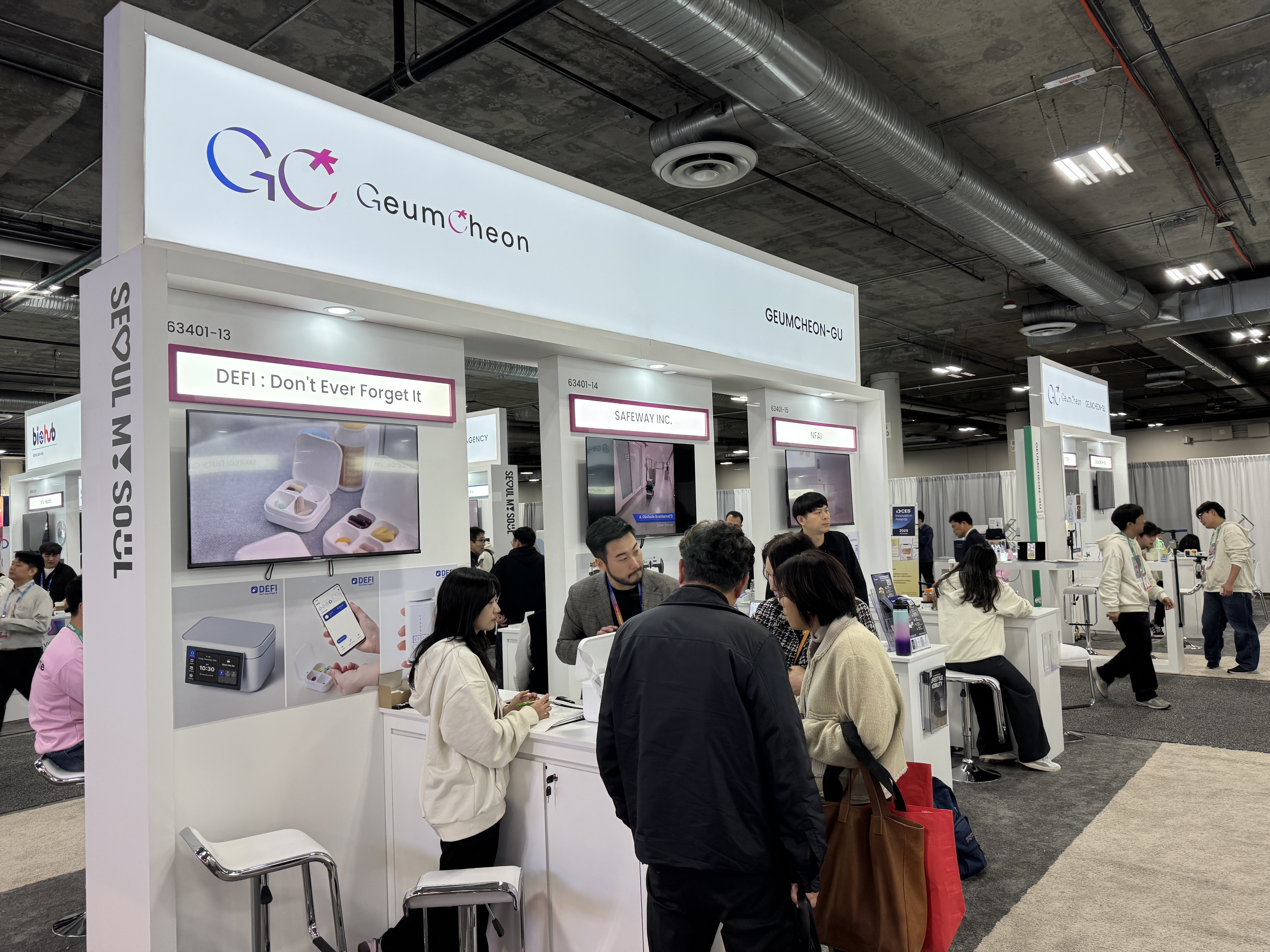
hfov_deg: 71.6
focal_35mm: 24
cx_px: 635
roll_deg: +2.4
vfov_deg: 56.8
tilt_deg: +2.6
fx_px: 881
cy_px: 476
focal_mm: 6.76
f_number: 1.78
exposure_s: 1/120
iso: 100
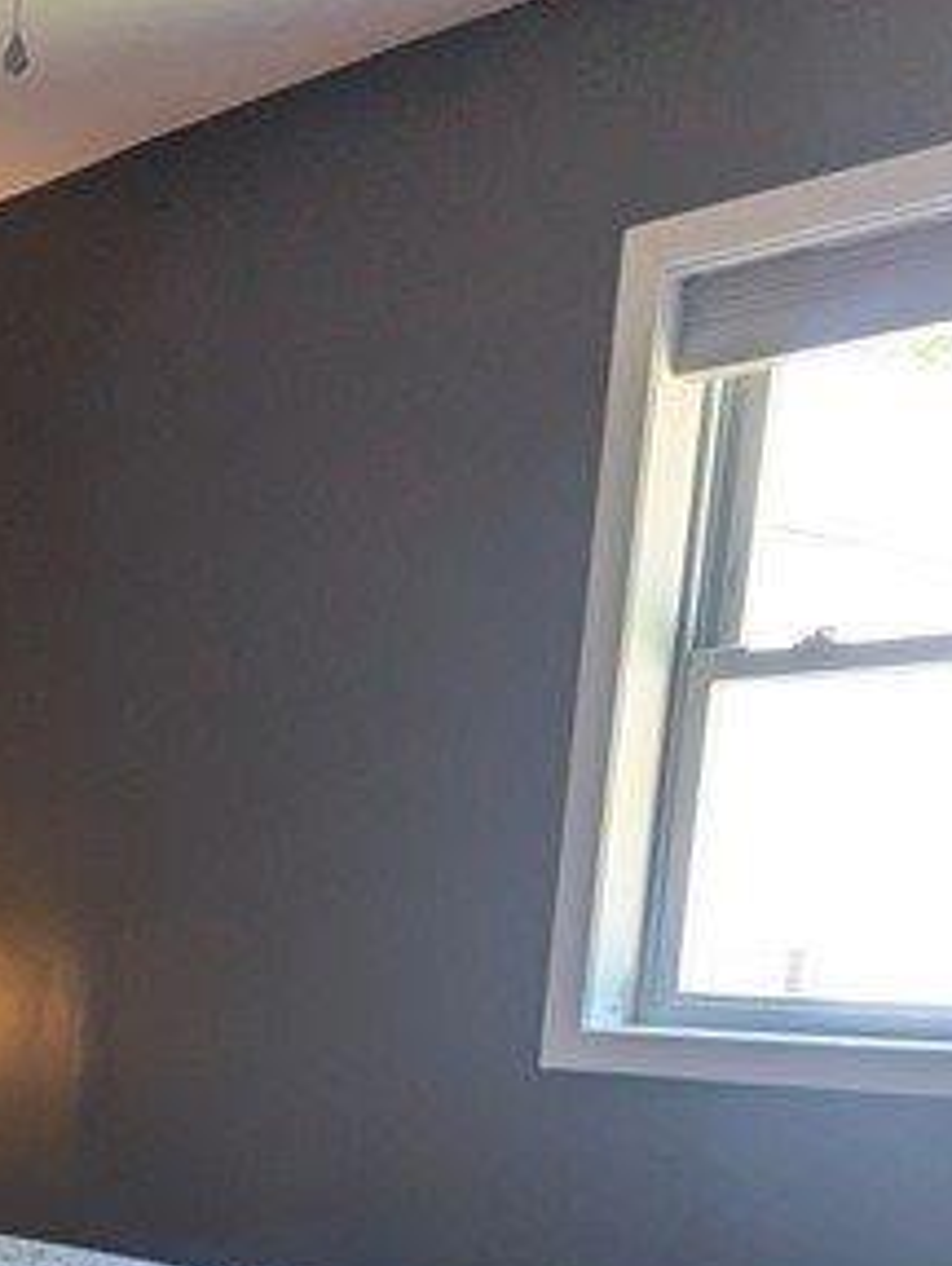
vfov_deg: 29.6
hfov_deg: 22.8
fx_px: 2085
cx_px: -302
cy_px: 1462
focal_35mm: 57
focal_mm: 2.35
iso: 115
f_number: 2.2
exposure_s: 1/60
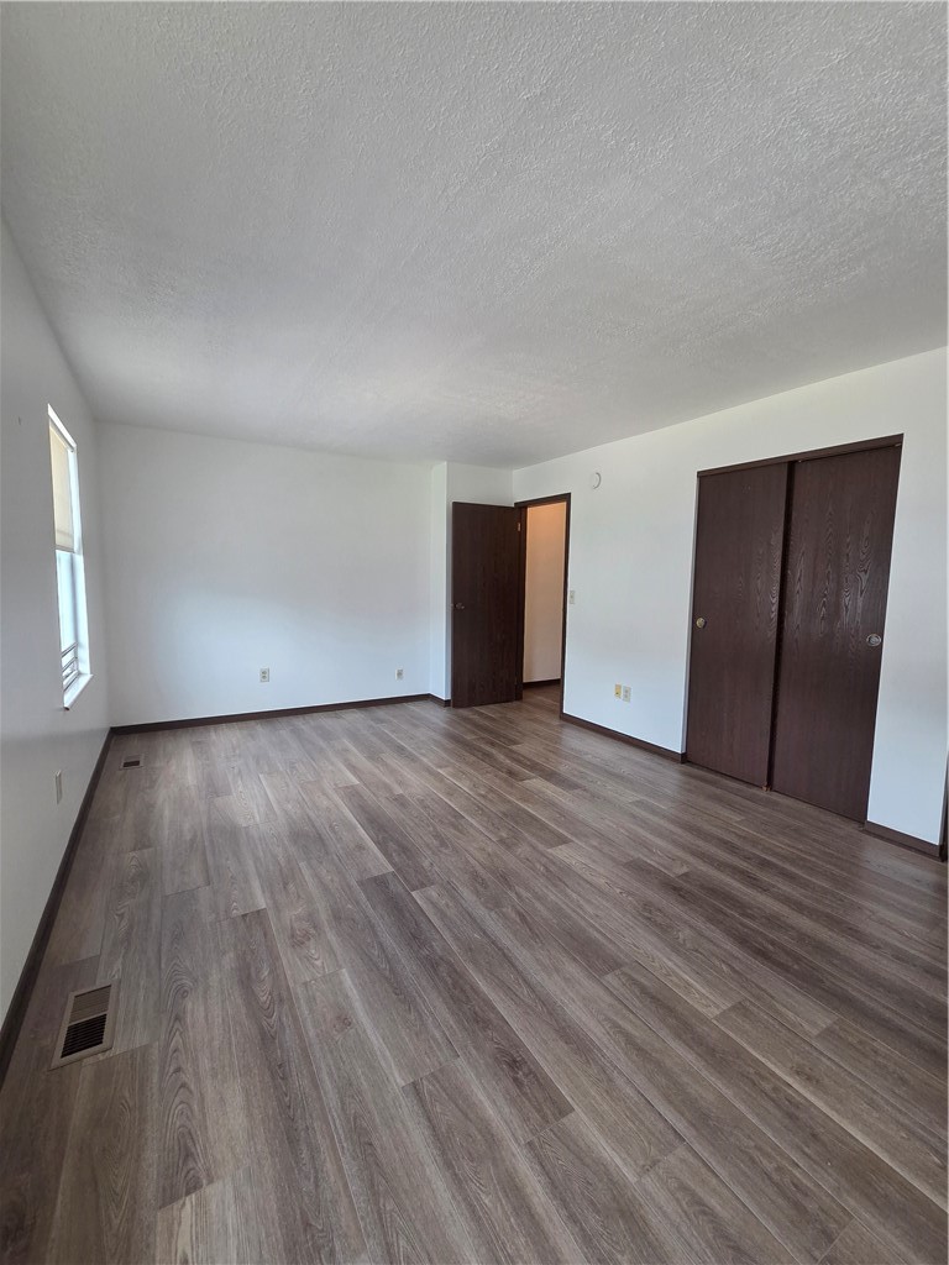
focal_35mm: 13
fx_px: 475
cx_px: 474
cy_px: 632
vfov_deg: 106.2
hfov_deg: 89.9
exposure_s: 1/60
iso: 160
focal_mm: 2.2
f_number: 2.2
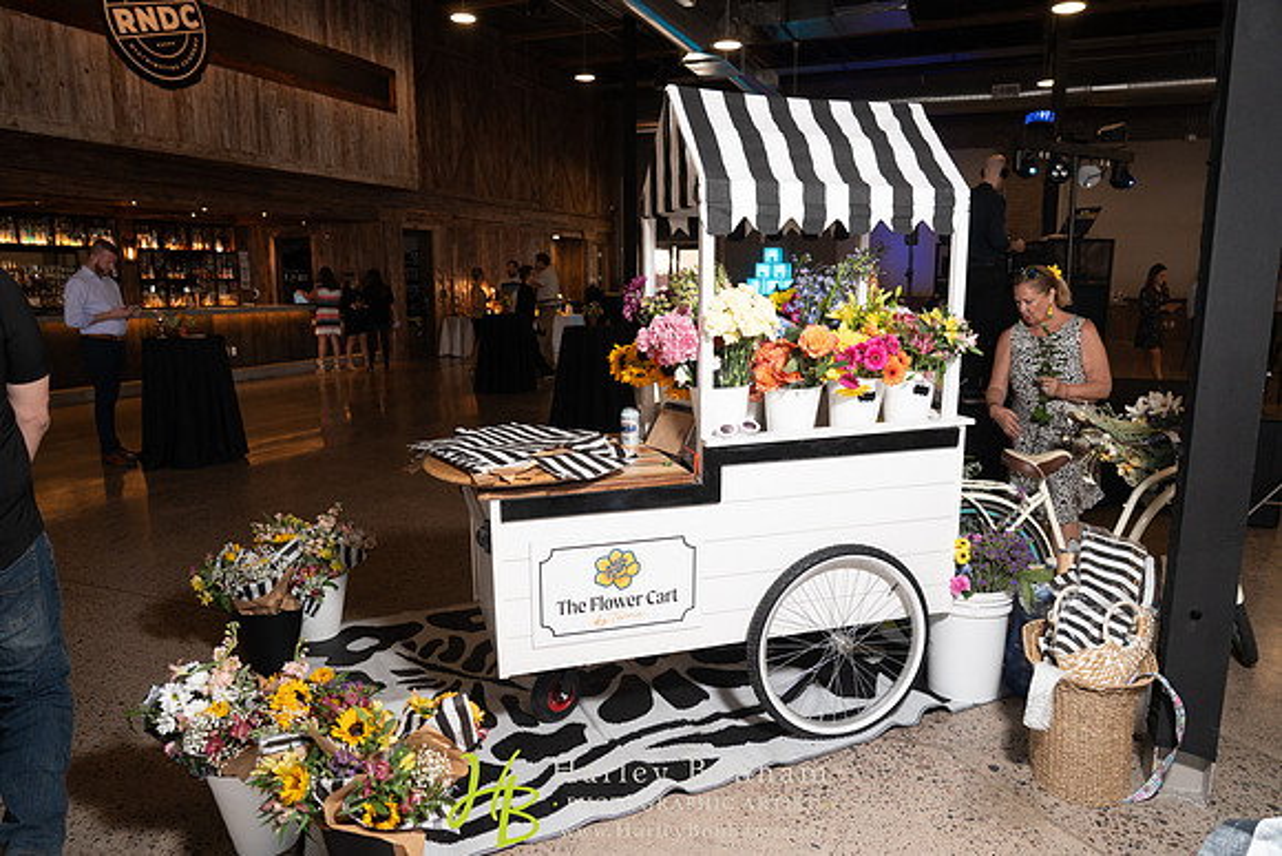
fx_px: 855
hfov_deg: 73.7
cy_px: 428
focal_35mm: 24
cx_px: 641
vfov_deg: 53.2
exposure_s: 1/125
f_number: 4
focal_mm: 24
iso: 1250
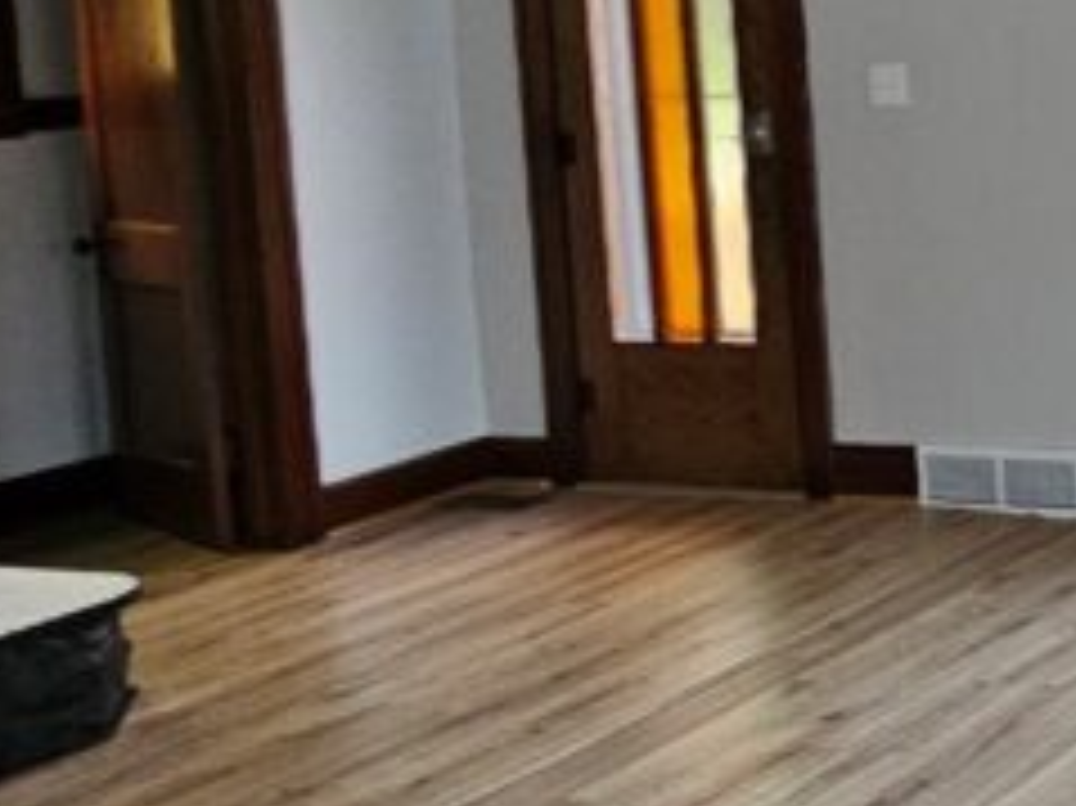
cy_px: 63
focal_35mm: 58
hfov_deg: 26.5
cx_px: 1501
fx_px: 1802
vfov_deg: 24.4
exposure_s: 1/40
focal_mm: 2.2
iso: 320
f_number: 2.2
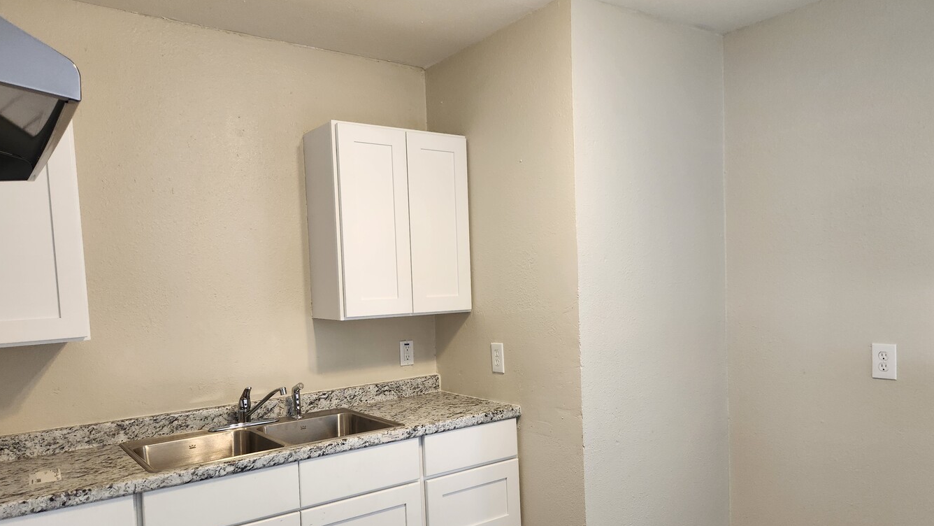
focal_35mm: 27
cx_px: 482
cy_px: 318
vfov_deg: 42.7
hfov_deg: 69.8
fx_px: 669
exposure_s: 1/120
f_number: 1.8
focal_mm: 5.4
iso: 160
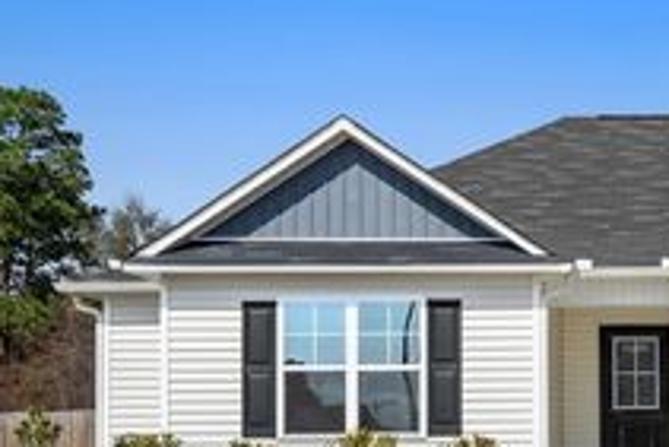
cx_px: 717
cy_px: 430
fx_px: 1320
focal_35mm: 71
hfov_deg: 26.4
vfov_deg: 18.8
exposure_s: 1/320
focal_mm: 20
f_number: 9
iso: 250
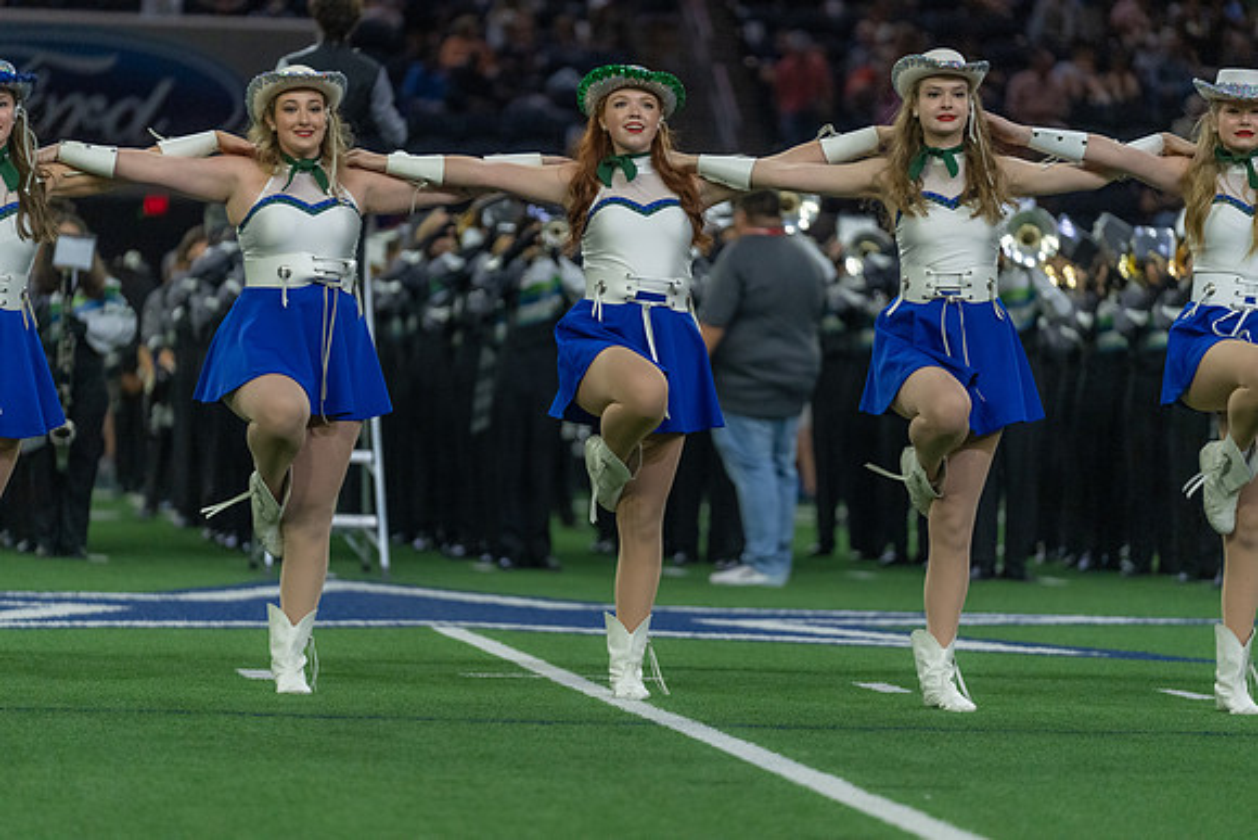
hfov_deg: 10.4
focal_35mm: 198
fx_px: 6920
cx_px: 629
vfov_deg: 6.9
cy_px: 420
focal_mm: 198
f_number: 2.8
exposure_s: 1/1250
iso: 4000
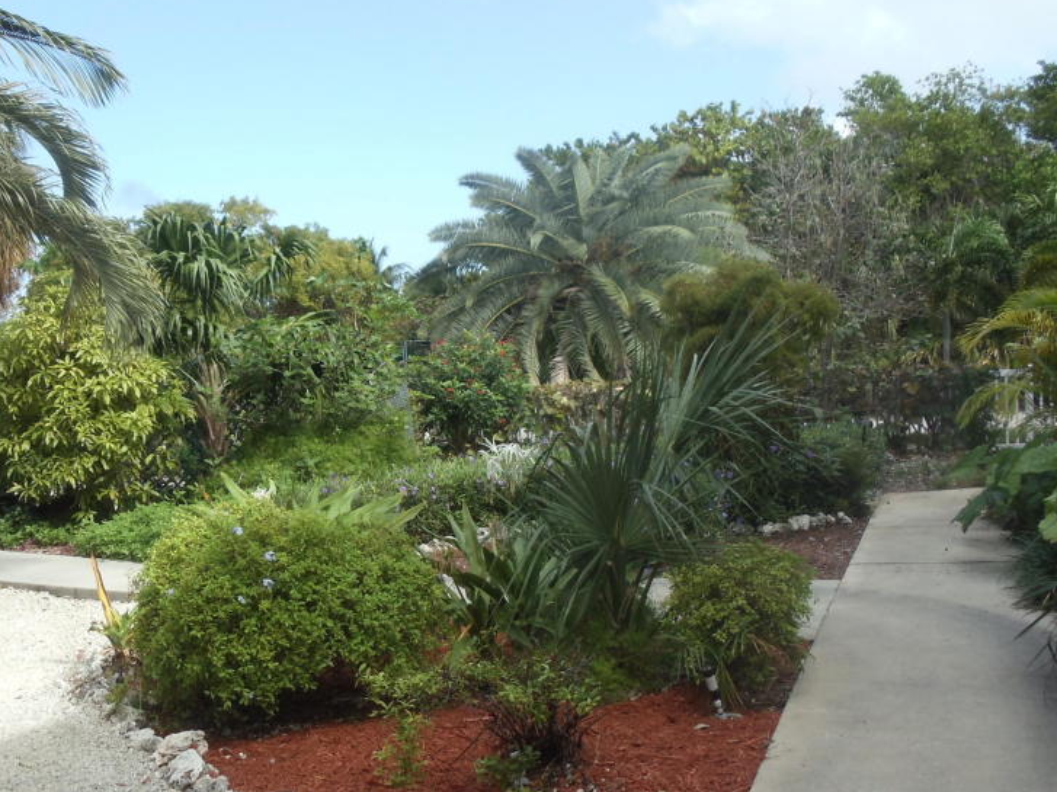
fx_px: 1893
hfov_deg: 31.0
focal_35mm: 62
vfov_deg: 23.6
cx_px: 361
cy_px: 435
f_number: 3.5
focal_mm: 6
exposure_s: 1/500
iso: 100
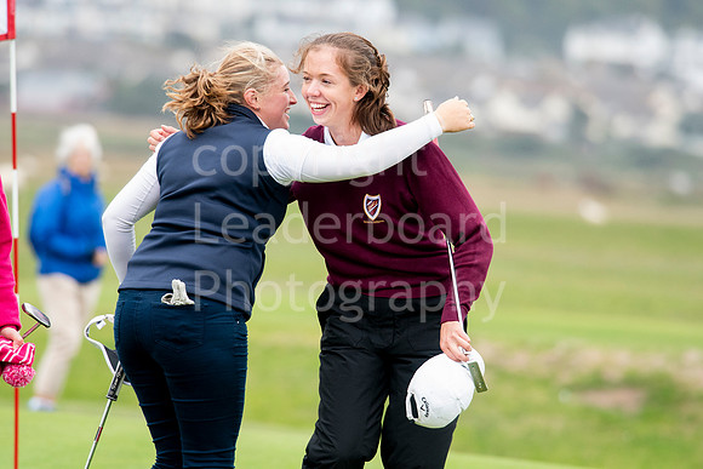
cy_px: 234
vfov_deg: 3.1
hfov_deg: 4.6
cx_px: 352
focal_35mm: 450
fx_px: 8789
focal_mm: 300
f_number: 5
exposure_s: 1/800
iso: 1250
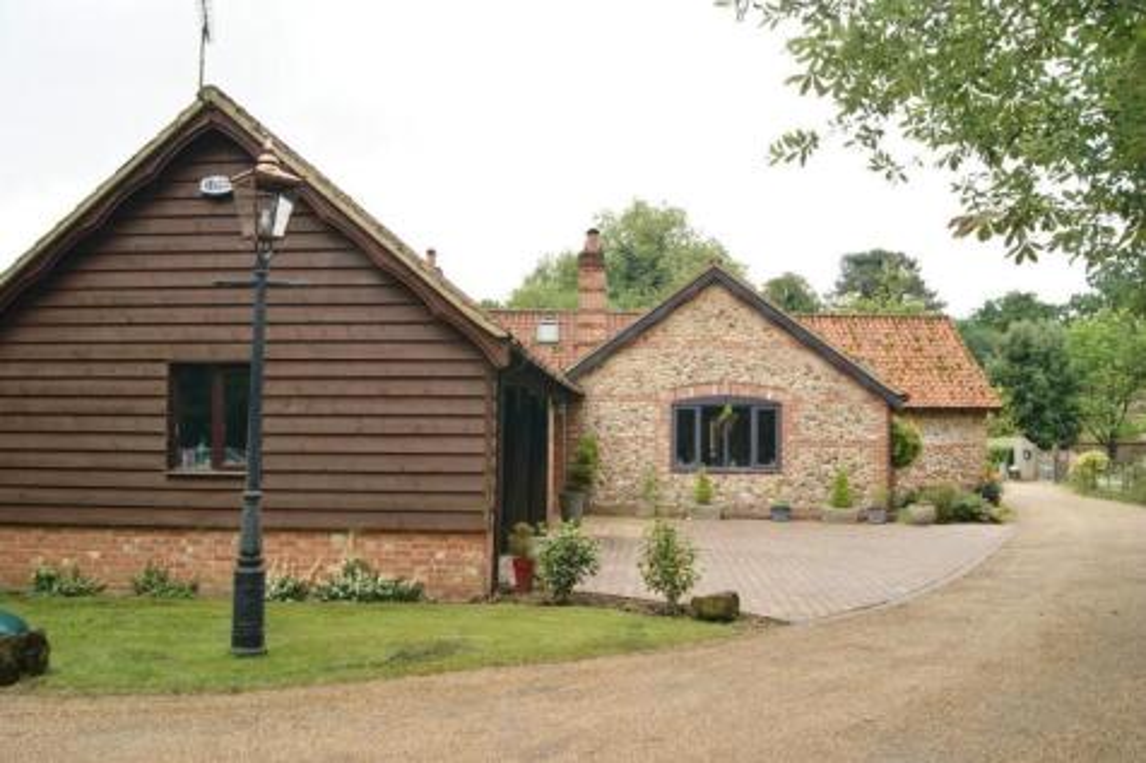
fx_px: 955
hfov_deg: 61.9
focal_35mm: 30
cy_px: 382
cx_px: 573
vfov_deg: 43.6
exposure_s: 1/160
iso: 100
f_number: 6.3
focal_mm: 20
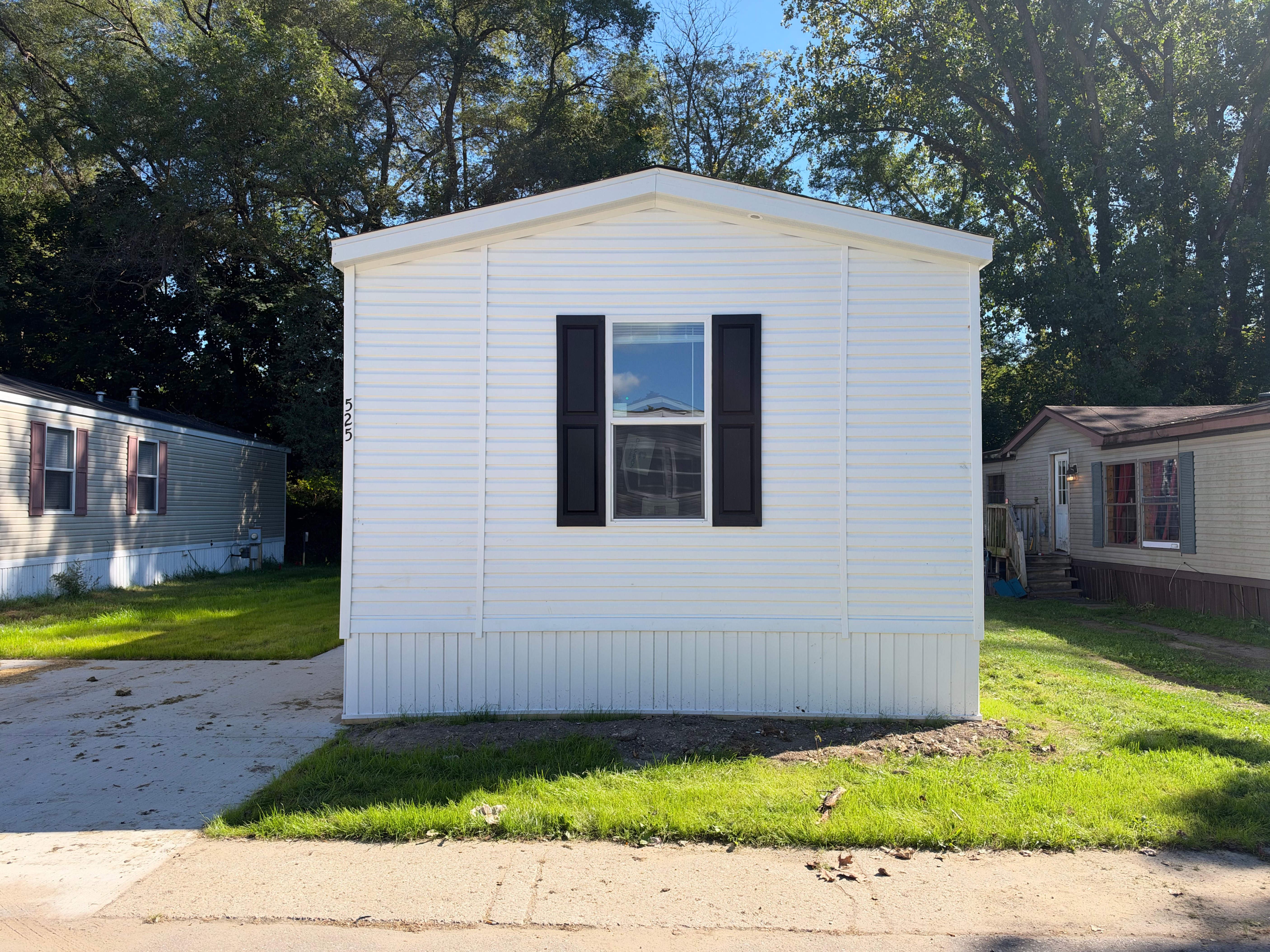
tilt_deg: +1.8
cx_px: 635
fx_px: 881
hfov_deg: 71.6
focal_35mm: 24
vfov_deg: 56.8
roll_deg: +1.2
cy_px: 476
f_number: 1.8
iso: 64
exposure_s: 1/1980
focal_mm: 6.93
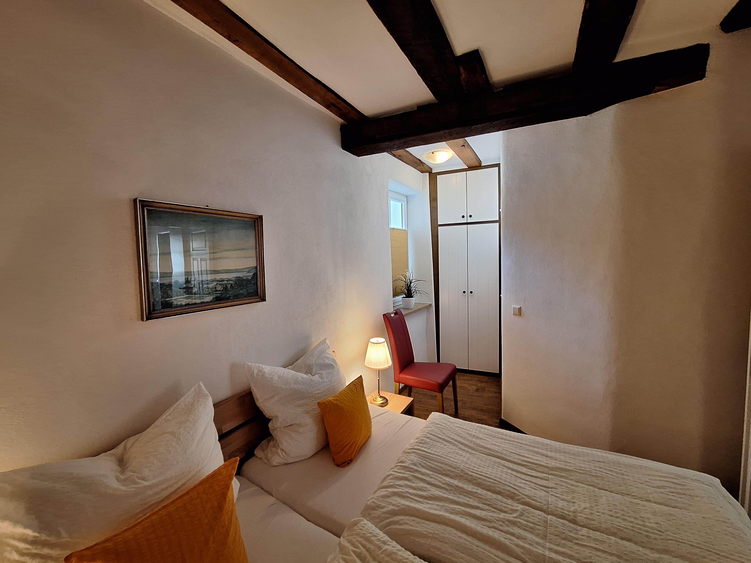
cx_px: 376
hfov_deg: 106.2
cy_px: 282
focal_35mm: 13
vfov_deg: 89.9
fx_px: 282
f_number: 2.2
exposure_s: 1/30
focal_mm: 1.74
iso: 160
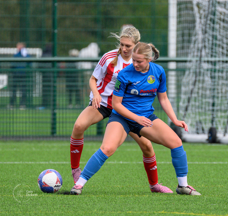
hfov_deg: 1.9
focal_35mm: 966
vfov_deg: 1.8
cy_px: 92
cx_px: 191
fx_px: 7014
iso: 800
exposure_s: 1/2000
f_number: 5.6
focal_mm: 400
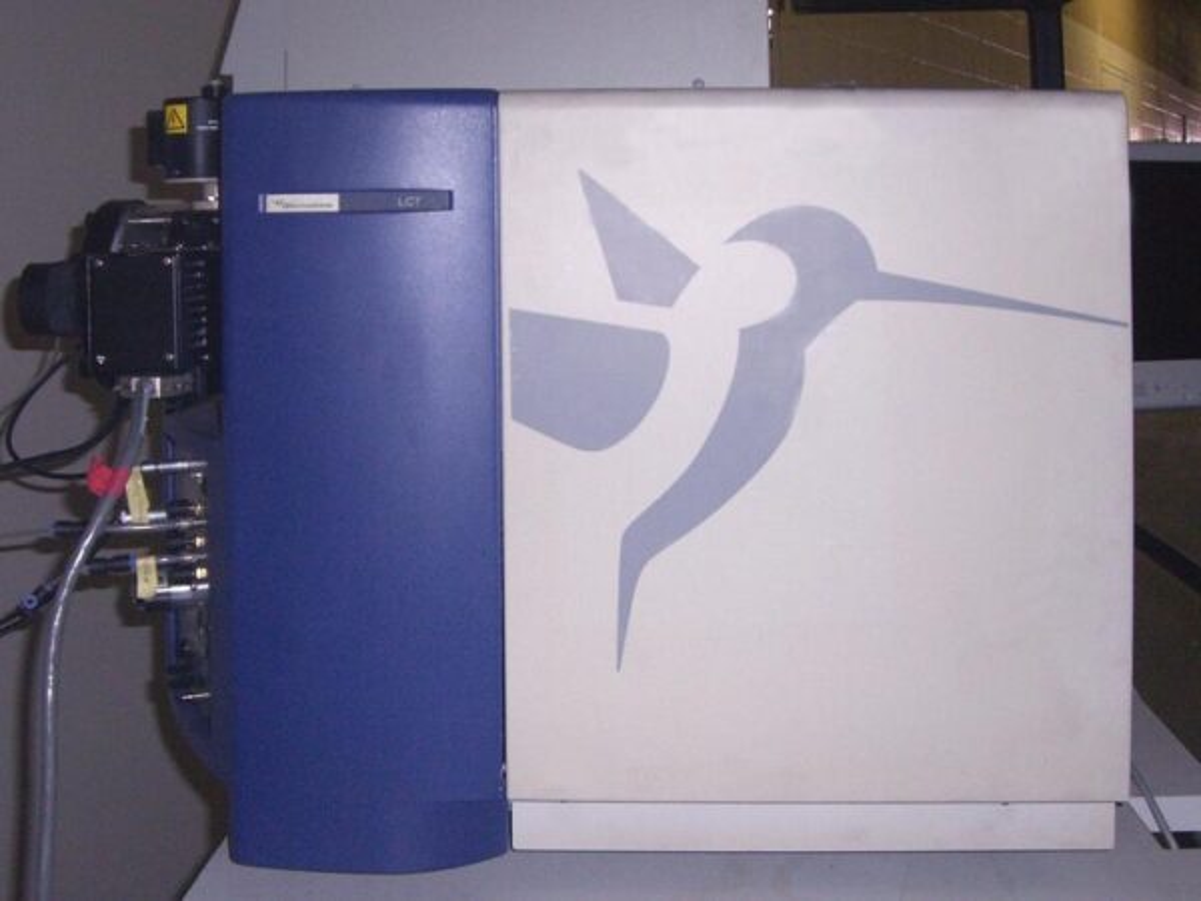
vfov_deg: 37.7
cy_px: 450
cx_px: 600
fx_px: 1318
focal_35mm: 38
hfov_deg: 49.0
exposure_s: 1/60
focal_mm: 6.2
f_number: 2.7
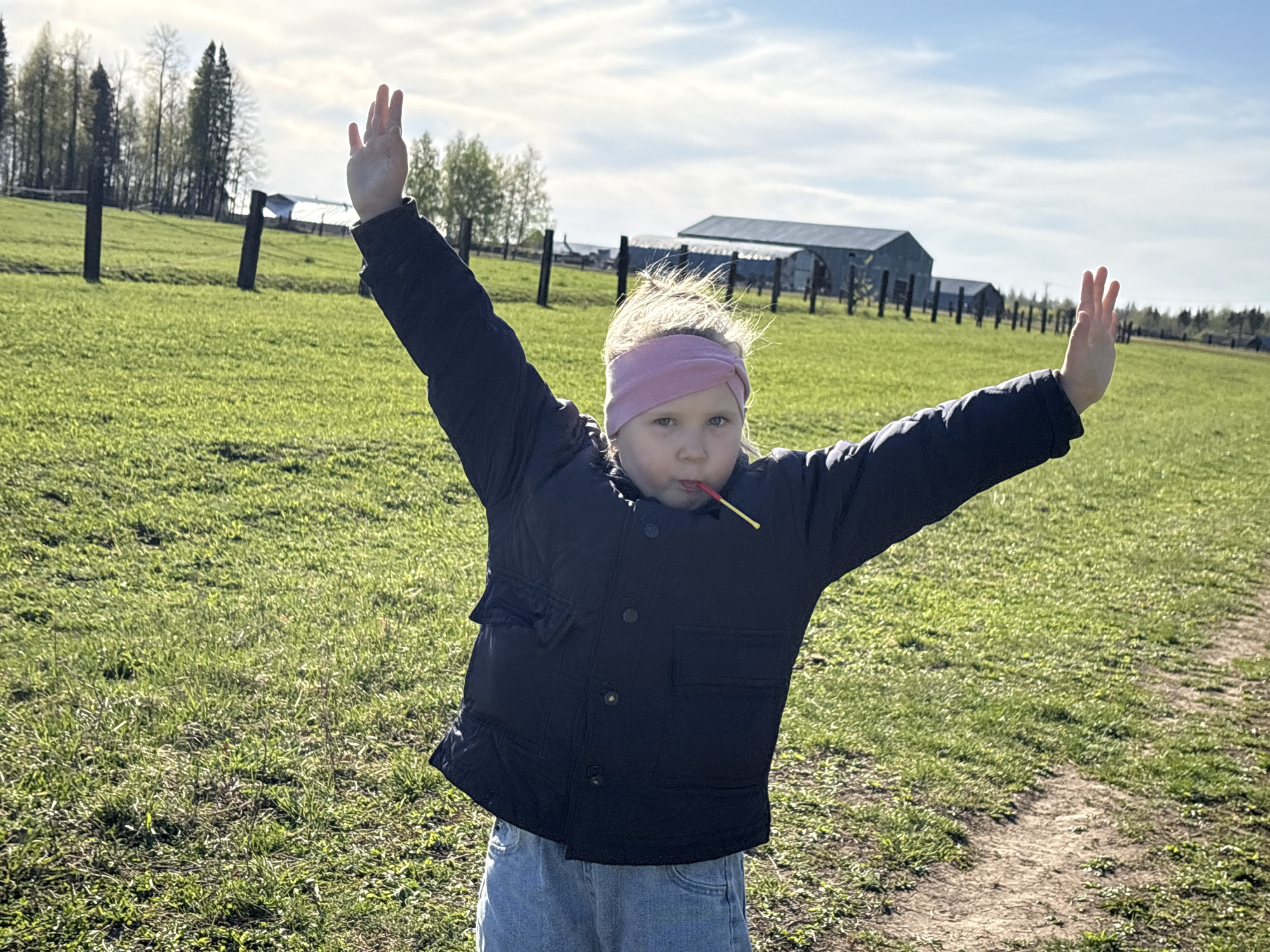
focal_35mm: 52
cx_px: 635
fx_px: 1908
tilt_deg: -6.2
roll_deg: -6.5
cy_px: 476
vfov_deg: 28.0
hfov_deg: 36.8
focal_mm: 5.96
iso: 50
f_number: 1.6
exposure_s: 1/3448
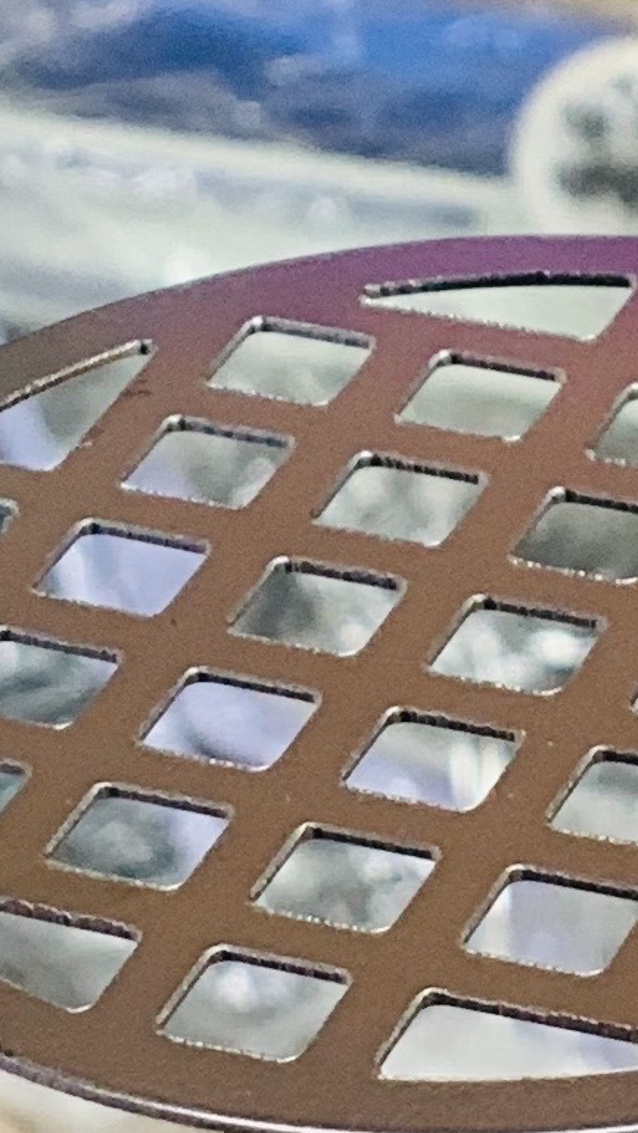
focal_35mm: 297
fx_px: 8925
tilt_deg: -58.2
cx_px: 439
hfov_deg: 4.1
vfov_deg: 7.0
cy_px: -1249
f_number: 2.4
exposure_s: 1/122
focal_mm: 6
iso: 80
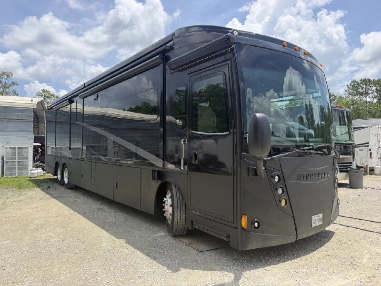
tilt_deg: +1.3
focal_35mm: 24
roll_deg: +0.0
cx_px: 190
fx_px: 264
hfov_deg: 71.6
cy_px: 143
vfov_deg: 56.8
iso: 100
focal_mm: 6.76
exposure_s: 1/3953
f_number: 1.78
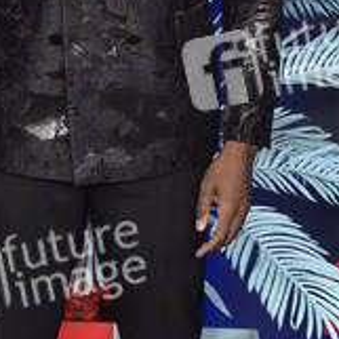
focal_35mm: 127
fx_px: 1407
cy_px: -44
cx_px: 100
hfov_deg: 13.7
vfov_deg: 13.4
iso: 2000
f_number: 6.3
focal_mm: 60
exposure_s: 1/250
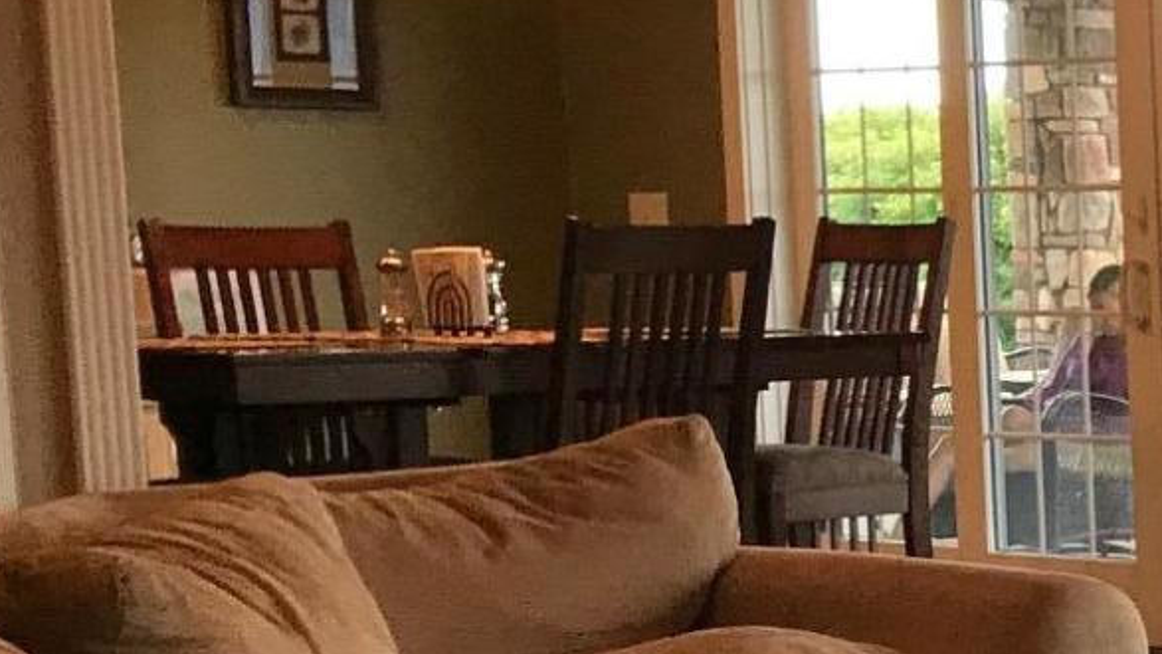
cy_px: 618
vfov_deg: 11.5
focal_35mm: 104
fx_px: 3204
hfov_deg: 17.5
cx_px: 1956
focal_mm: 3.99
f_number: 1.8
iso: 25
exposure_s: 1/30
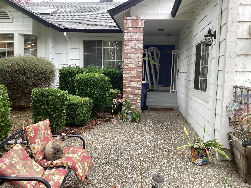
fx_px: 225
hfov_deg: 58.4
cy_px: 94
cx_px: 126
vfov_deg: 45.4
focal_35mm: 31
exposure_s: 1/60
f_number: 2.4
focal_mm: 3.3
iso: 64
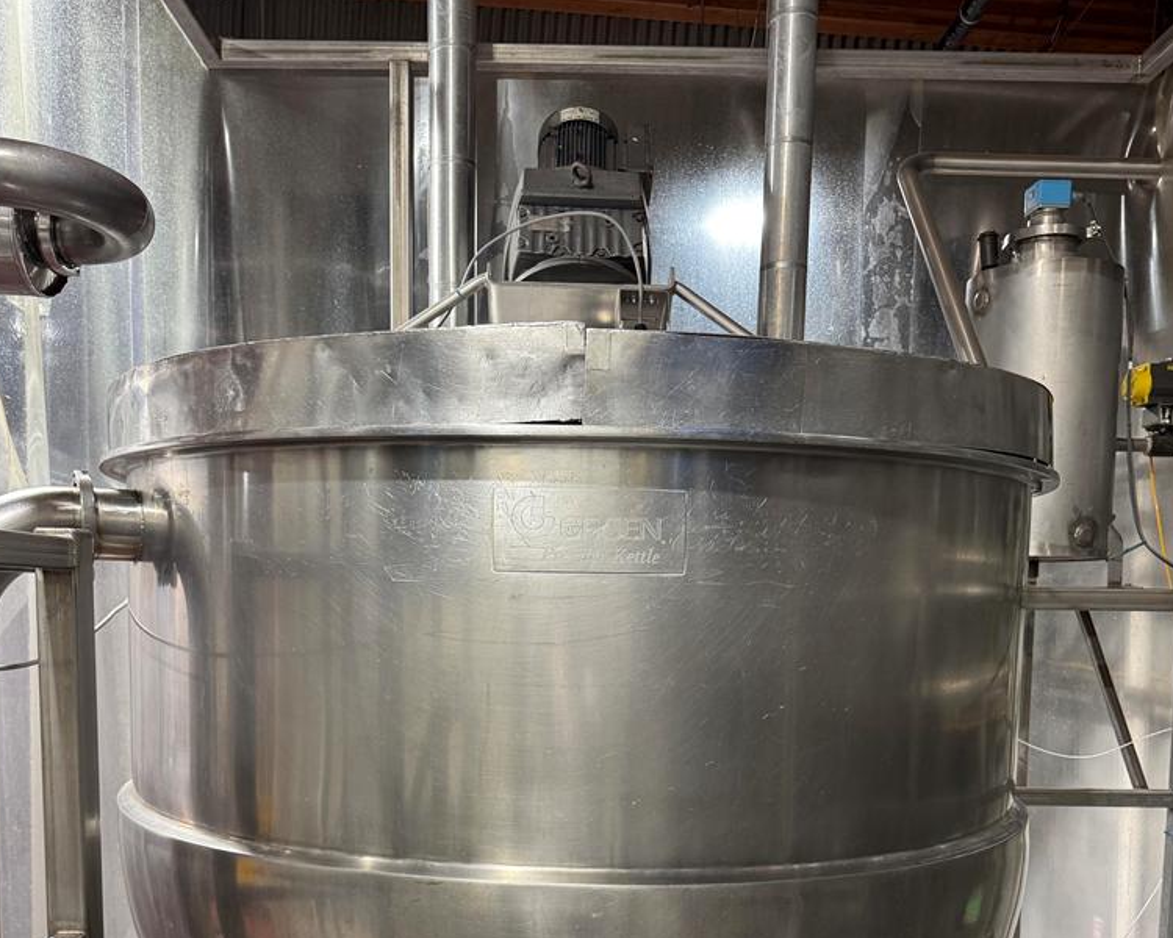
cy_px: 696
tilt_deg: -5.2
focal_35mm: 32
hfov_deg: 55.7
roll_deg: -0.1
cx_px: 580
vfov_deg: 44.4
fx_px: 1111
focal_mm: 6.76
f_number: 1.78
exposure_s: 1/60
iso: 250
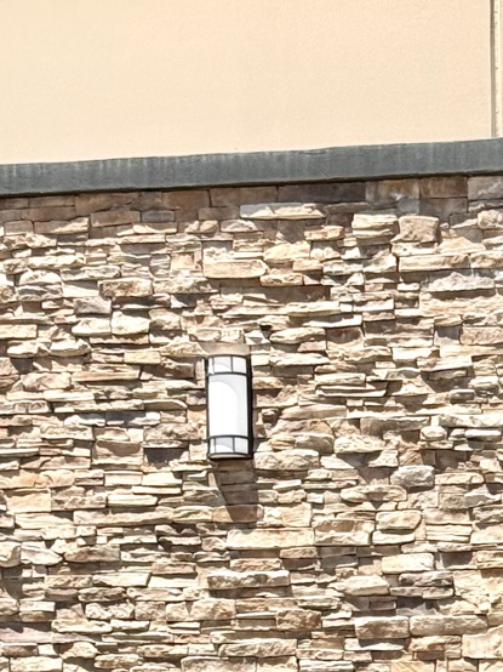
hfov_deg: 9.3
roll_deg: +0.7
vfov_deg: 12.0
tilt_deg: -1.9
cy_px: 1080
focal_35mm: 156
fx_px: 3025
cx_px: 662
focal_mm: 6.76
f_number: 1.78
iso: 80
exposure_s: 1/3534
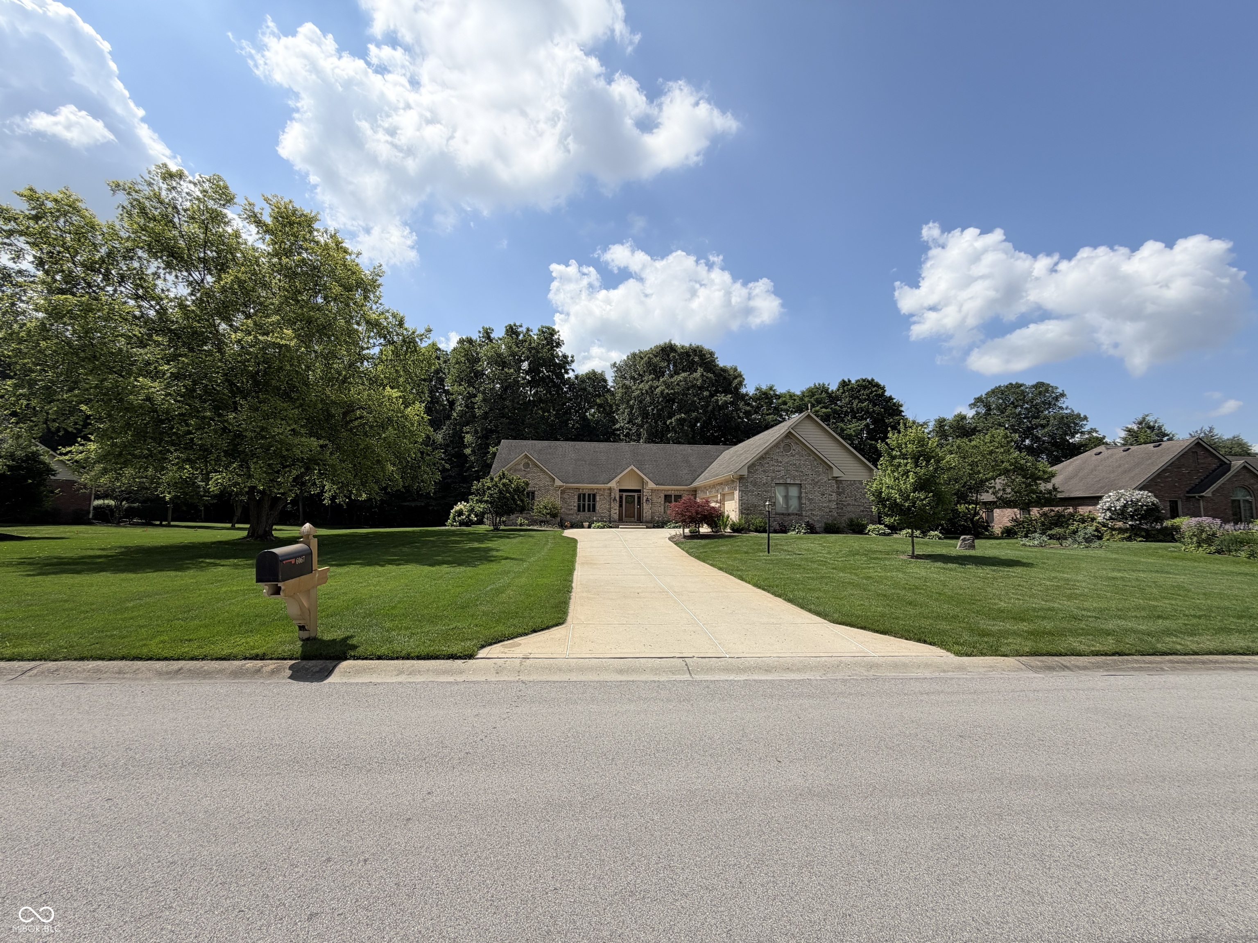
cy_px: 472
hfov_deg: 102.1
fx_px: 509
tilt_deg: +5.1
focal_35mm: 14
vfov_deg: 85.7
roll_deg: -0.7
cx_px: 629
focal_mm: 2.22
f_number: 2.2
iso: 20
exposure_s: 1/1087
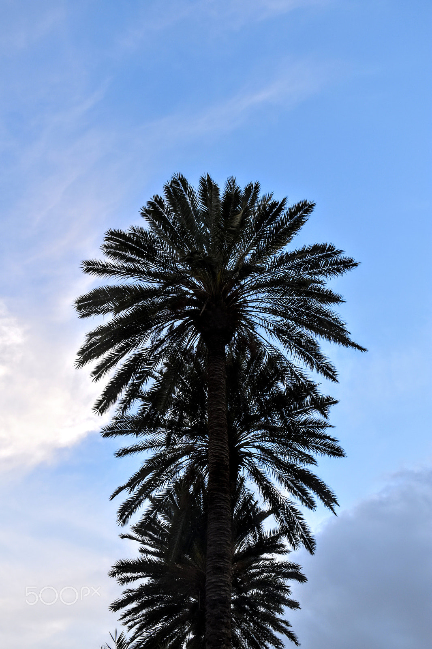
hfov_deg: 36.9
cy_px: 324
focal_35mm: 36
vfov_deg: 53.1
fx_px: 648
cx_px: 216
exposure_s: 1/125
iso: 500
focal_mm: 24
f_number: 7.1
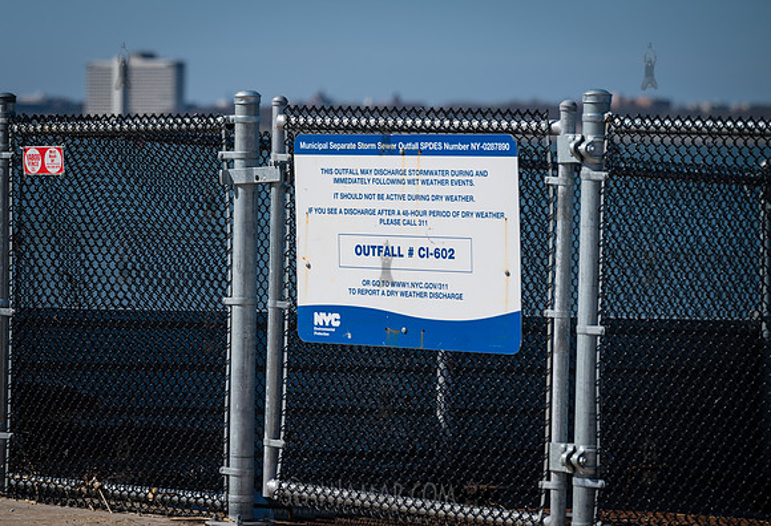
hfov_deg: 12.8
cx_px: 306
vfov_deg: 8.8
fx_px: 3434
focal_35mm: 159
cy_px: 221
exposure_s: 1/800
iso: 64
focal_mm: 133
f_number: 4.5
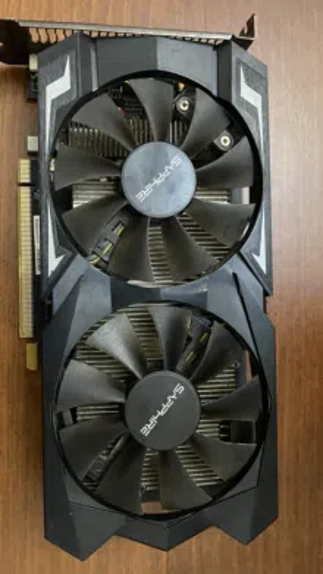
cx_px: 138
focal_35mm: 29
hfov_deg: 40.1
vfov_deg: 66.1
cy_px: 288
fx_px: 441
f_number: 1.8
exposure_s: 1/30
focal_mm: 4.25
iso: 800
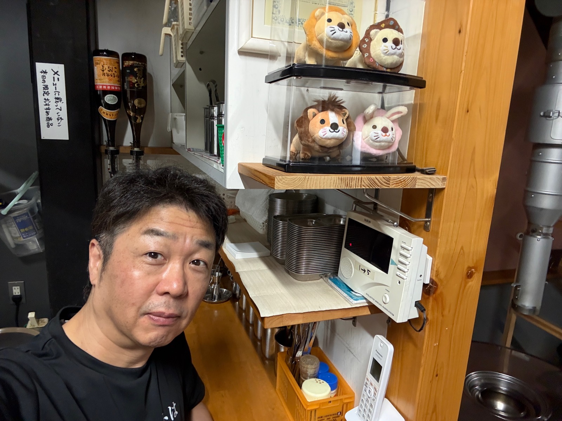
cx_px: 281
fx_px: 373
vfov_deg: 58.9
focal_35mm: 23
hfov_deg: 73.9
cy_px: 210
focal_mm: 2.69
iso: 320
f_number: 1.9
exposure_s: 1/41
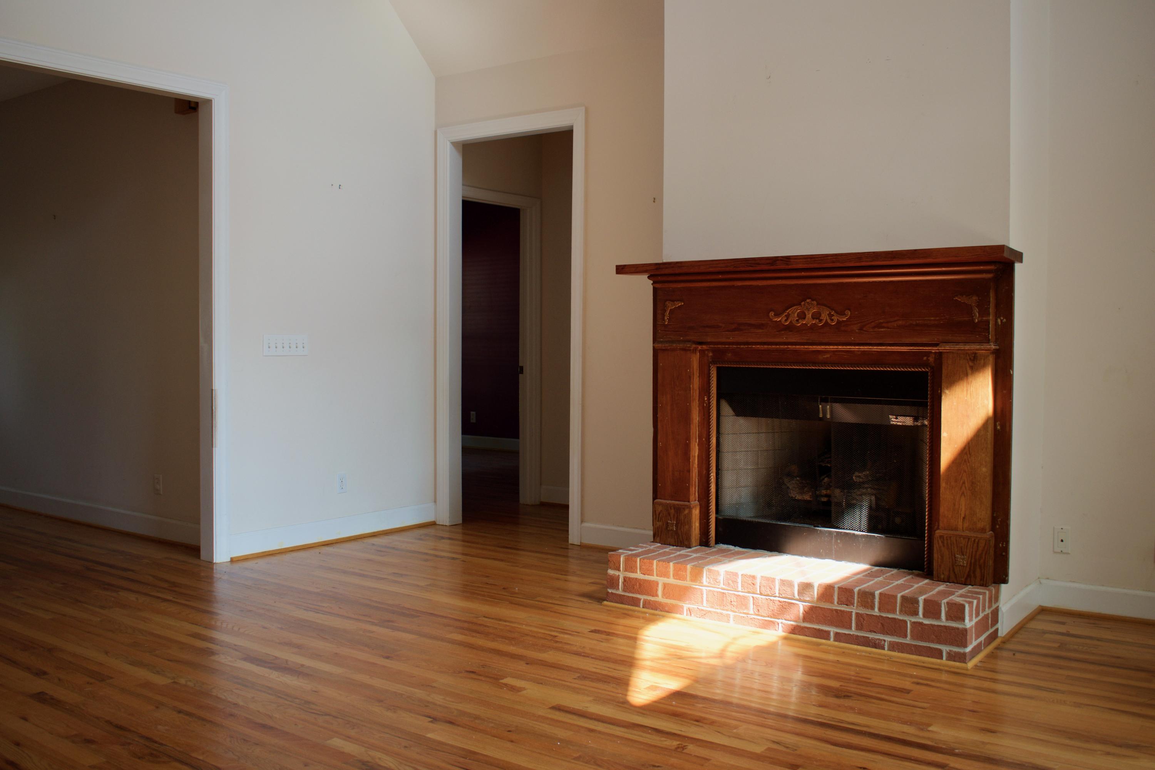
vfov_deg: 40.0
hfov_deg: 57.2
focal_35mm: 33
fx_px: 1059
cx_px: 578
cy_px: 385
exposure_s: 1/60
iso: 100
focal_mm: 22
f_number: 5
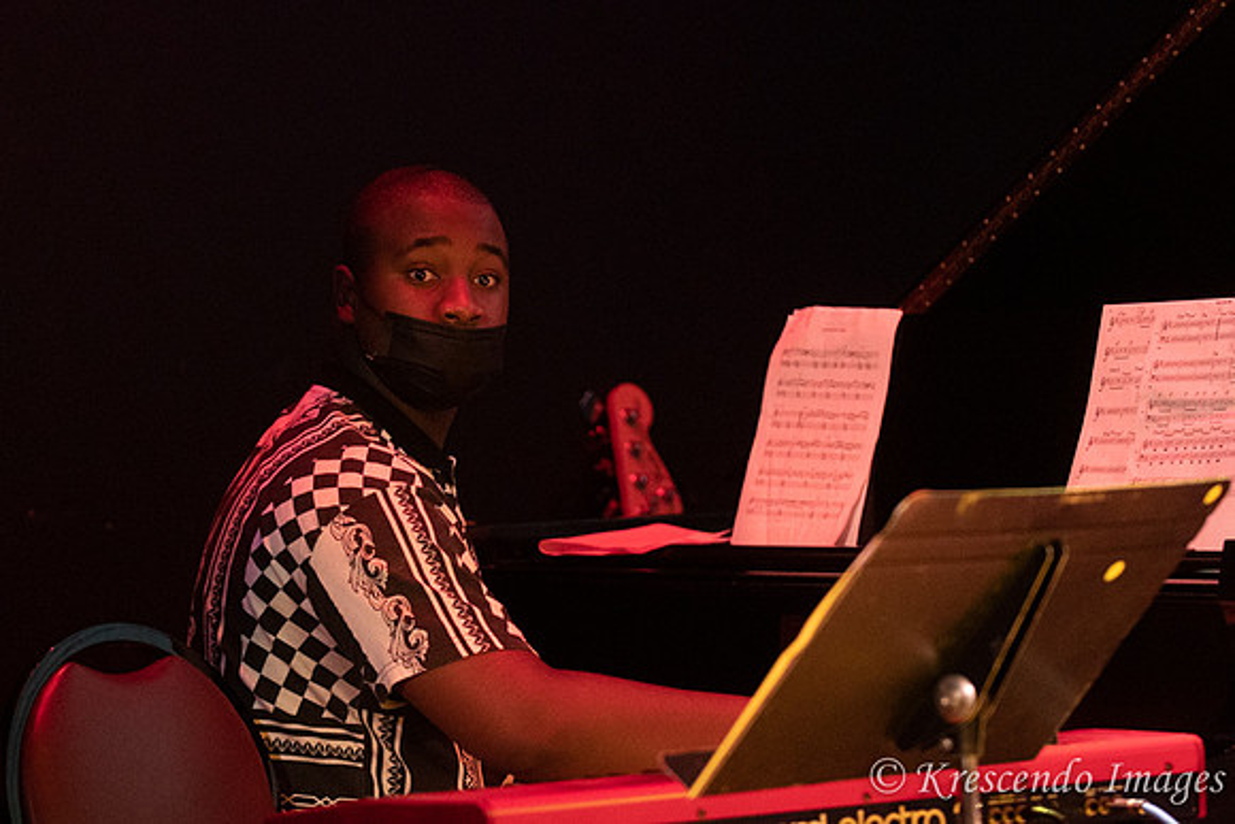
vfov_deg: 7.8
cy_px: 416
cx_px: 495
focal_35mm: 176
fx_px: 6048
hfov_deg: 11.7
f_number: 2.8
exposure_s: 1/200
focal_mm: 98
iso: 1600
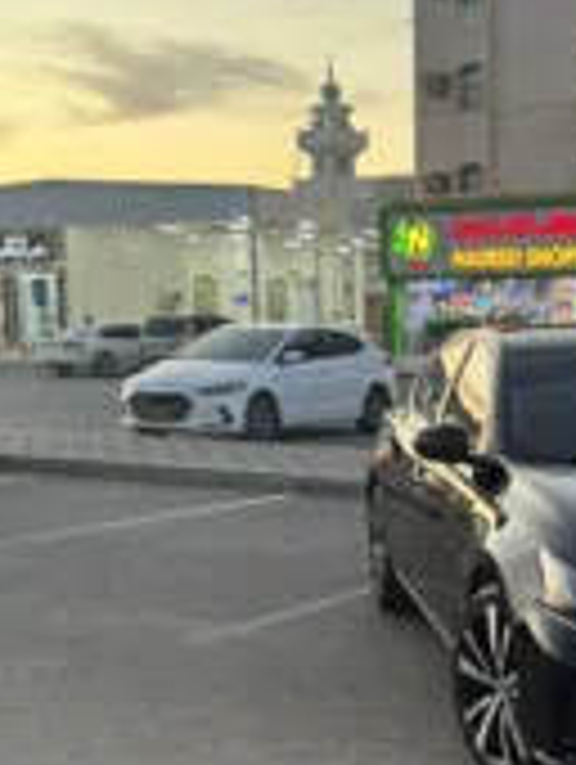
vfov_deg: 30.5
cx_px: 490
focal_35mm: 61
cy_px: 666
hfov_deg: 23.6
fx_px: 1350
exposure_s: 1/50
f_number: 1.6
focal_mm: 5.96
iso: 160
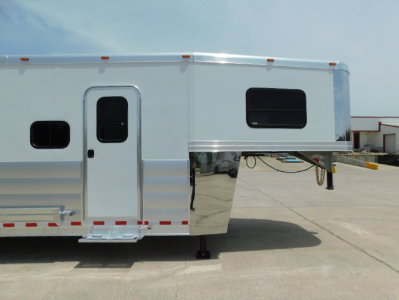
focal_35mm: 23
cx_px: 200
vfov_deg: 58.9
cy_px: 150
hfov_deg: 73.9
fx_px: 265
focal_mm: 4
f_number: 6
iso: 125
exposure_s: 1/800
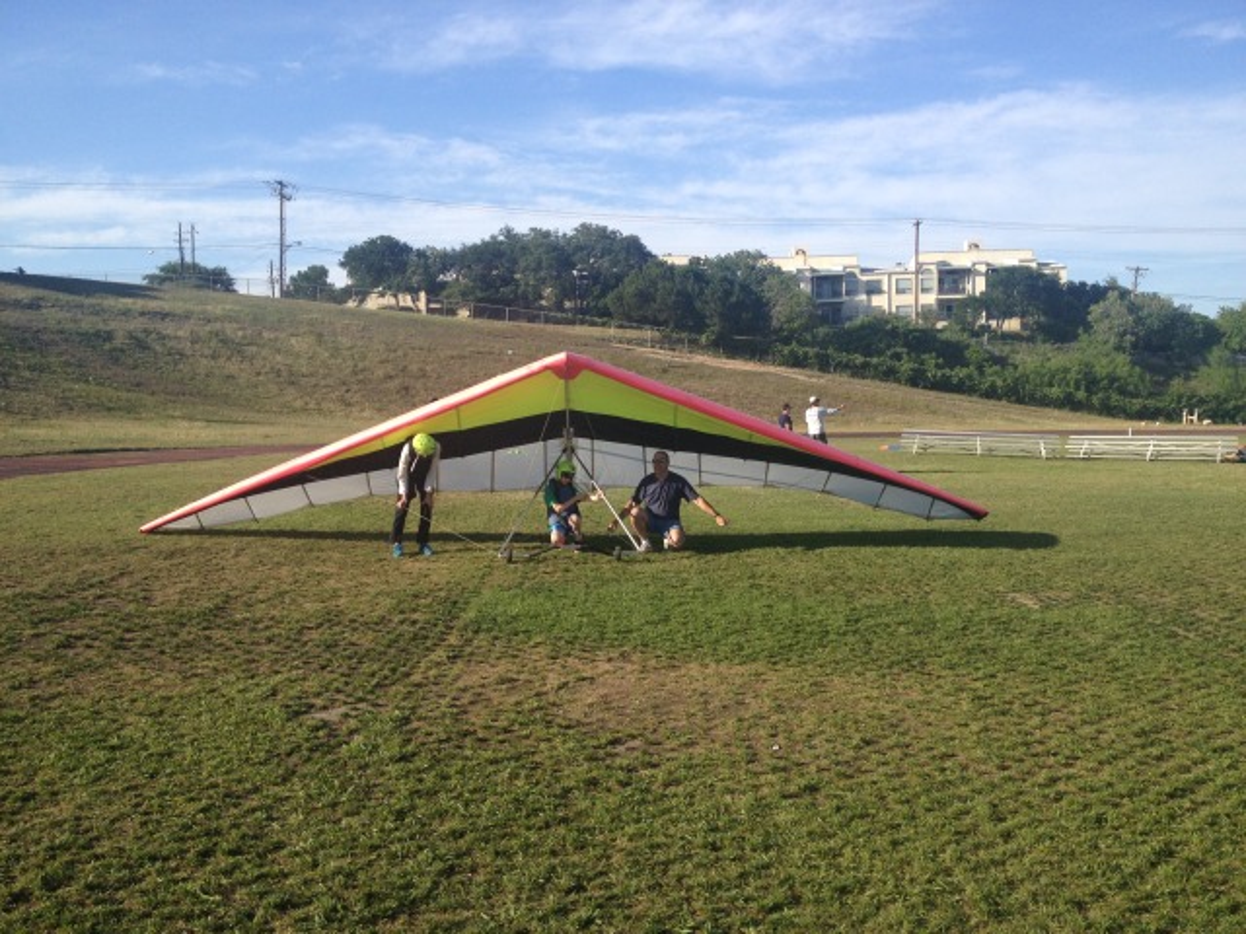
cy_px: 467
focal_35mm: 35
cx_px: 623
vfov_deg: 40.7
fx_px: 1260
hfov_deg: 52.6
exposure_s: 1/1284
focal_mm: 4.28
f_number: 2.4
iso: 50
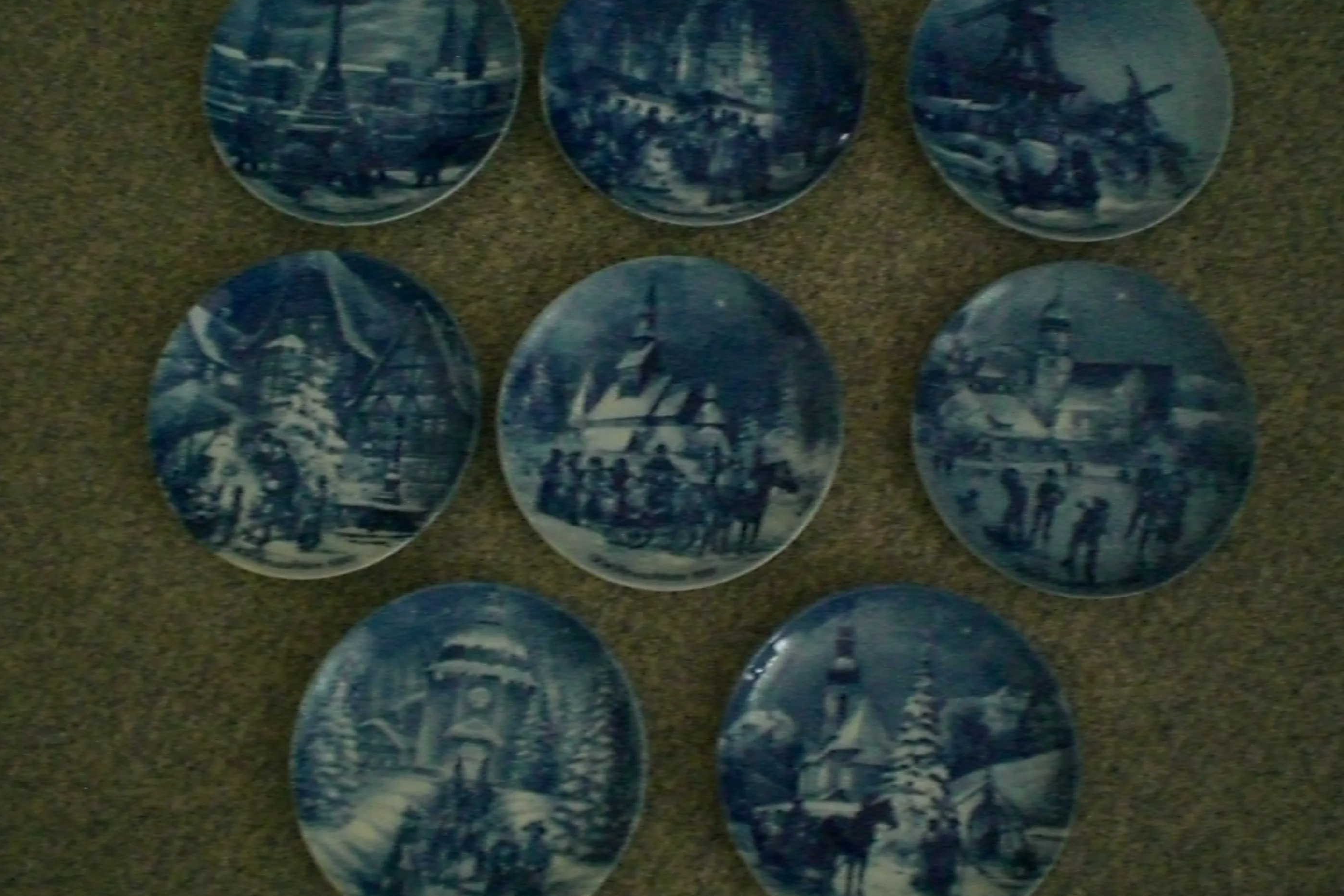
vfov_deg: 33.4
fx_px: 1493
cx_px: 679
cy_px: 431
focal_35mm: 40
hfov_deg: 48.5
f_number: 3.1
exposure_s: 1/15
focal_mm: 6.3
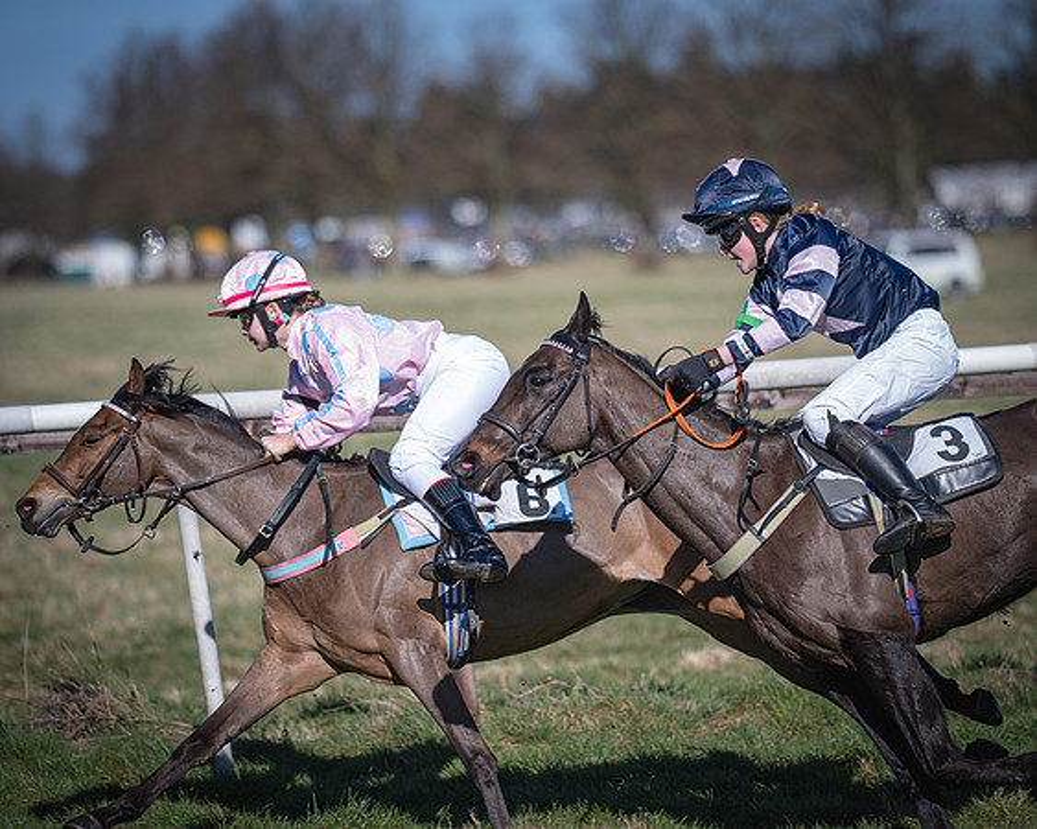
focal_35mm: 227
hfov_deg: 8.5
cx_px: 622
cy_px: 414
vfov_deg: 6.8
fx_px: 6980
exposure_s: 1/4000
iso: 50
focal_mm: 135
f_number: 1.8
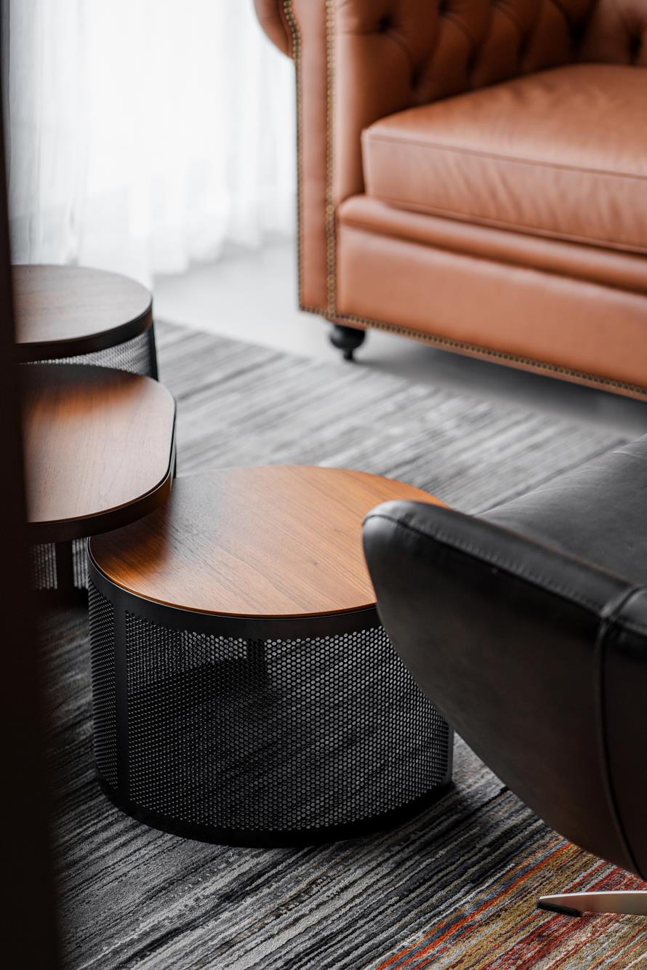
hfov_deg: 16.1
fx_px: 2290
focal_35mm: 85
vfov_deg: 23.9
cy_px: 485
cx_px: 324
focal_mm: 85
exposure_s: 1/125
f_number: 3.2
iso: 640
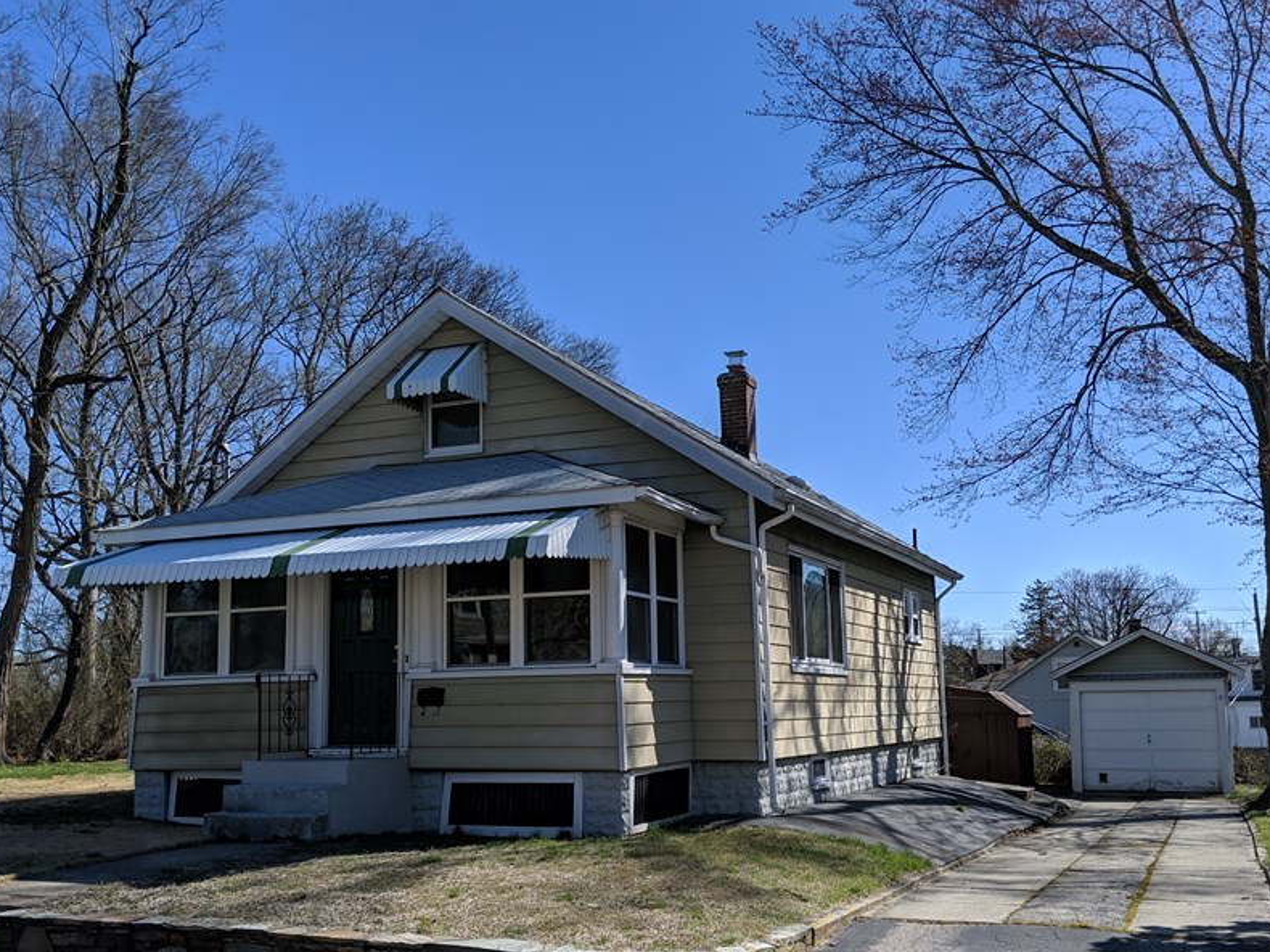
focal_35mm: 35
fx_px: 1284
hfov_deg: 52.6
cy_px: 540
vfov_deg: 40.6
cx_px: 624
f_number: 1.8
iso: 54
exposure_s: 1/3356
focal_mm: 4.44
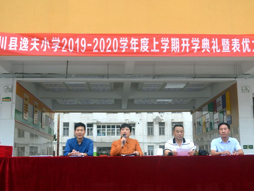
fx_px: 378
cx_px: 137
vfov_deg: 28.3
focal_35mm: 52
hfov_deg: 37.1
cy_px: 96
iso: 220
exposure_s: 1/125
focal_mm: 31
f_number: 5.6
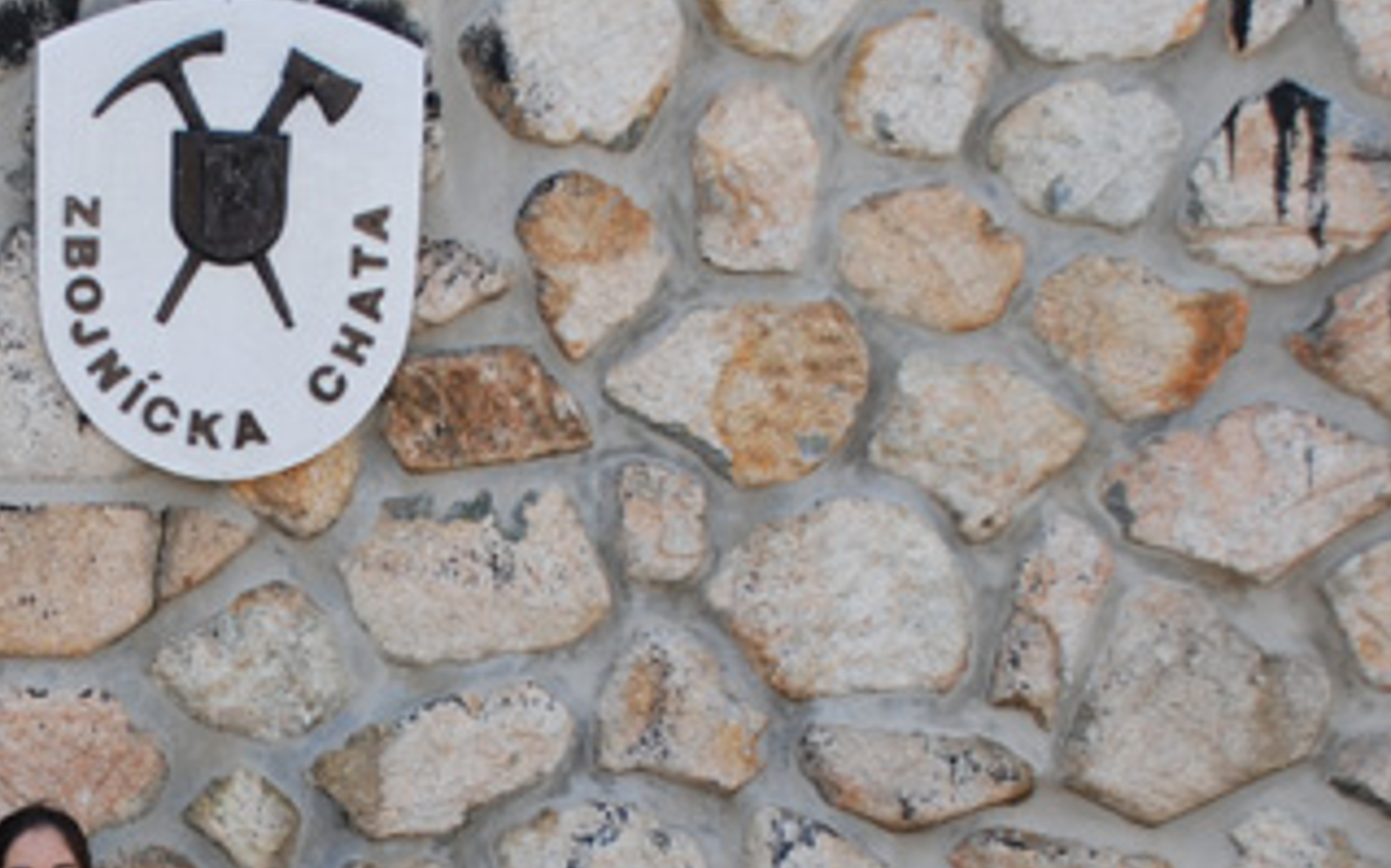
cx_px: 140
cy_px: 855
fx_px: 4660
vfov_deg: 10.6
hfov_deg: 16.7
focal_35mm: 123
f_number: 4.2
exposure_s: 1/320
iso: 100
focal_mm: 32
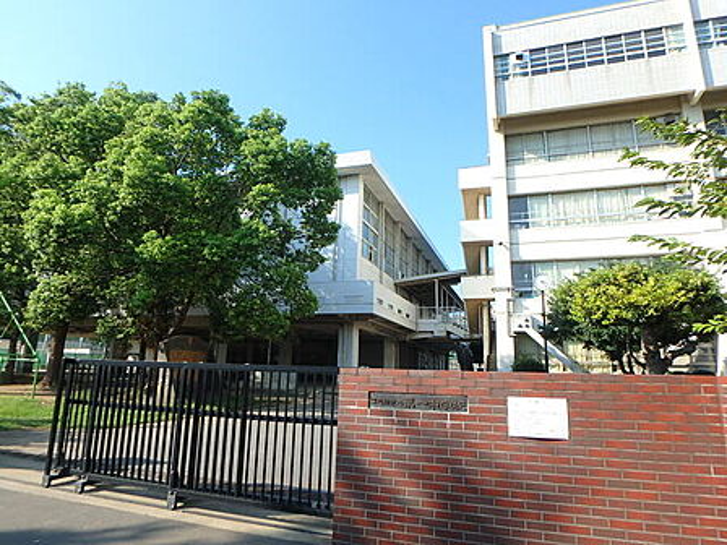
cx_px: 364
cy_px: 272
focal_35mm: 21
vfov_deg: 63.4
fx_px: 441
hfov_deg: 79.0
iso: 125
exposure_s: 1/640
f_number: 3.5
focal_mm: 3.7
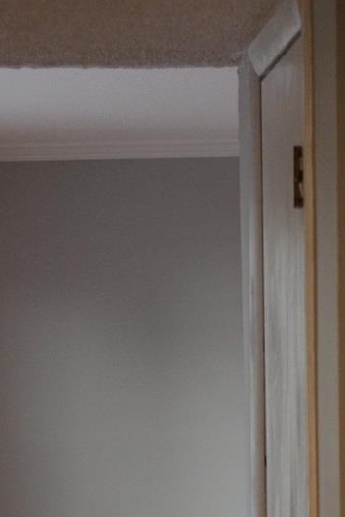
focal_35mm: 156
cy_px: 726
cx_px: 76
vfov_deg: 12.6
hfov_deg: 8.8
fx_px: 2242
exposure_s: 1/60
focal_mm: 24
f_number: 4
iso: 560
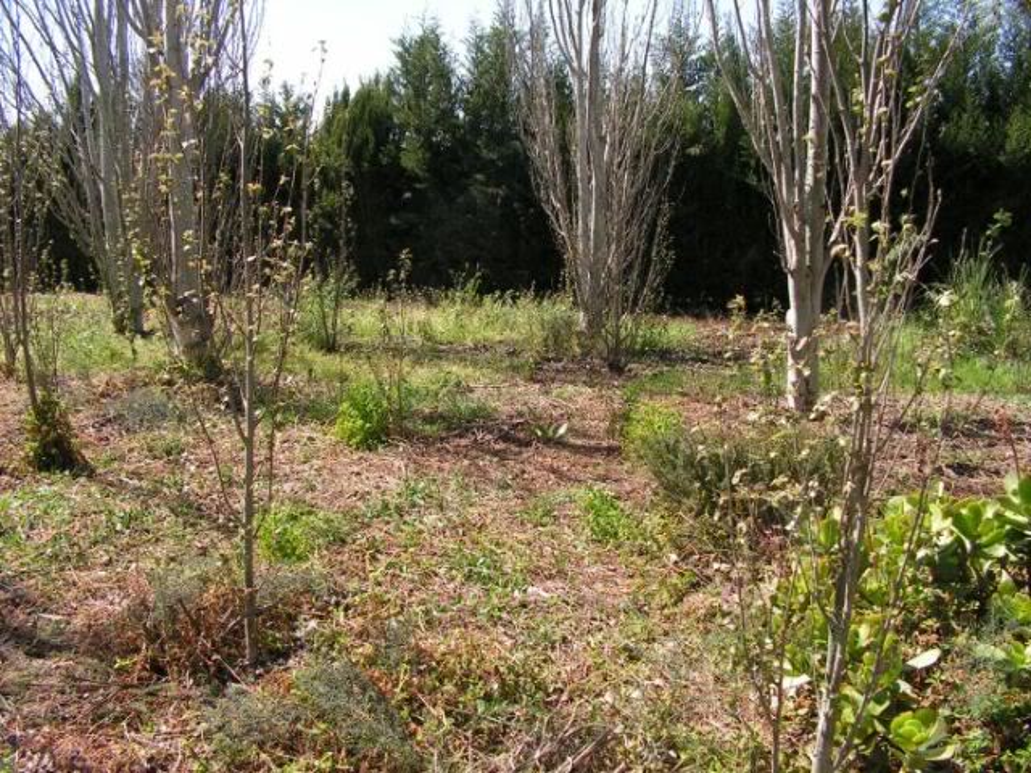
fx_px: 1072
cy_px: 386
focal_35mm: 36
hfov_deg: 51.4
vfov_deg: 39.7
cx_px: 516
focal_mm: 6
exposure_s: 1/250
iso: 64
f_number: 4.8
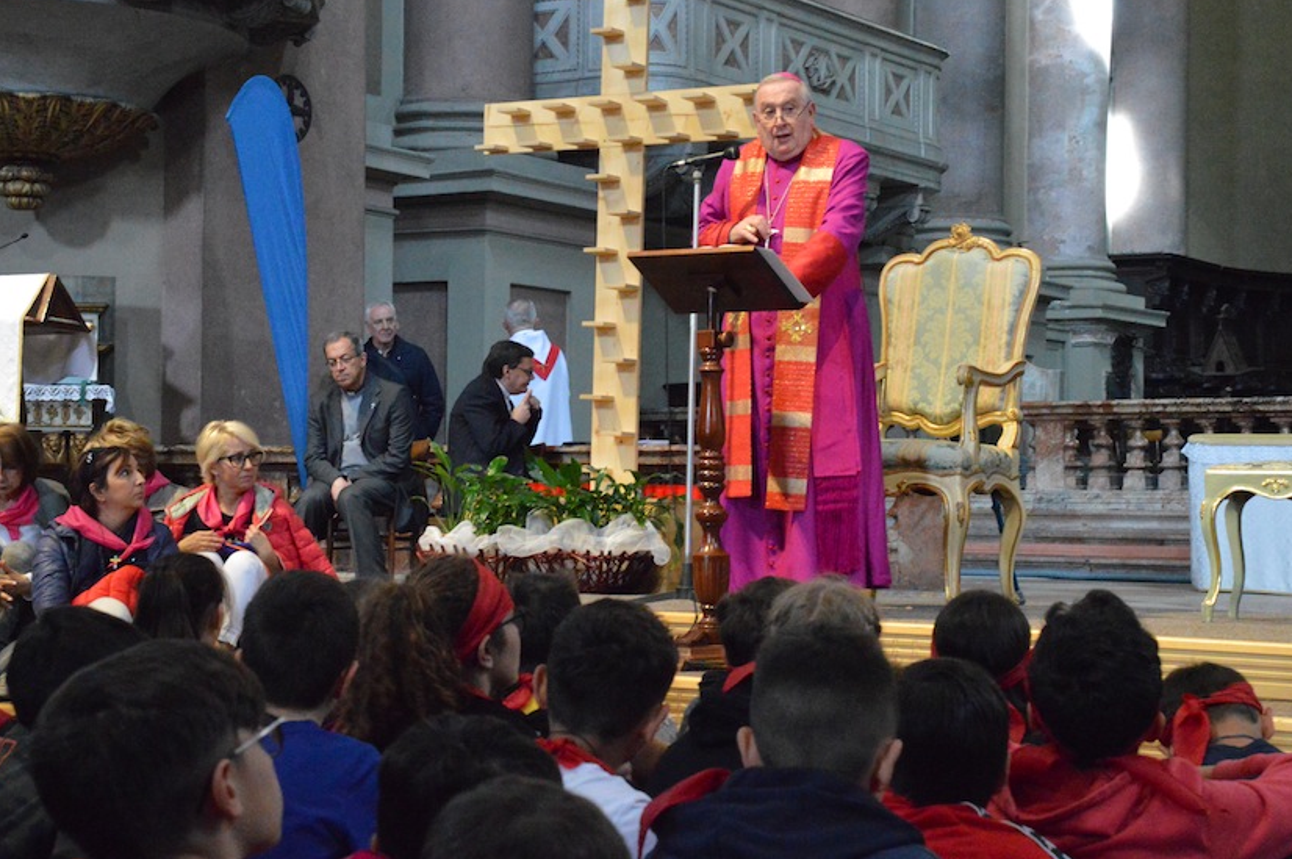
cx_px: 566
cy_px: 403
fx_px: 2474
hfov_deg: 29.2
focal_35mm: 69
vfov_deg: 19.7
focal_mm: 38
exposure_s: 1/60
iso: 6400
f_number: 7.1
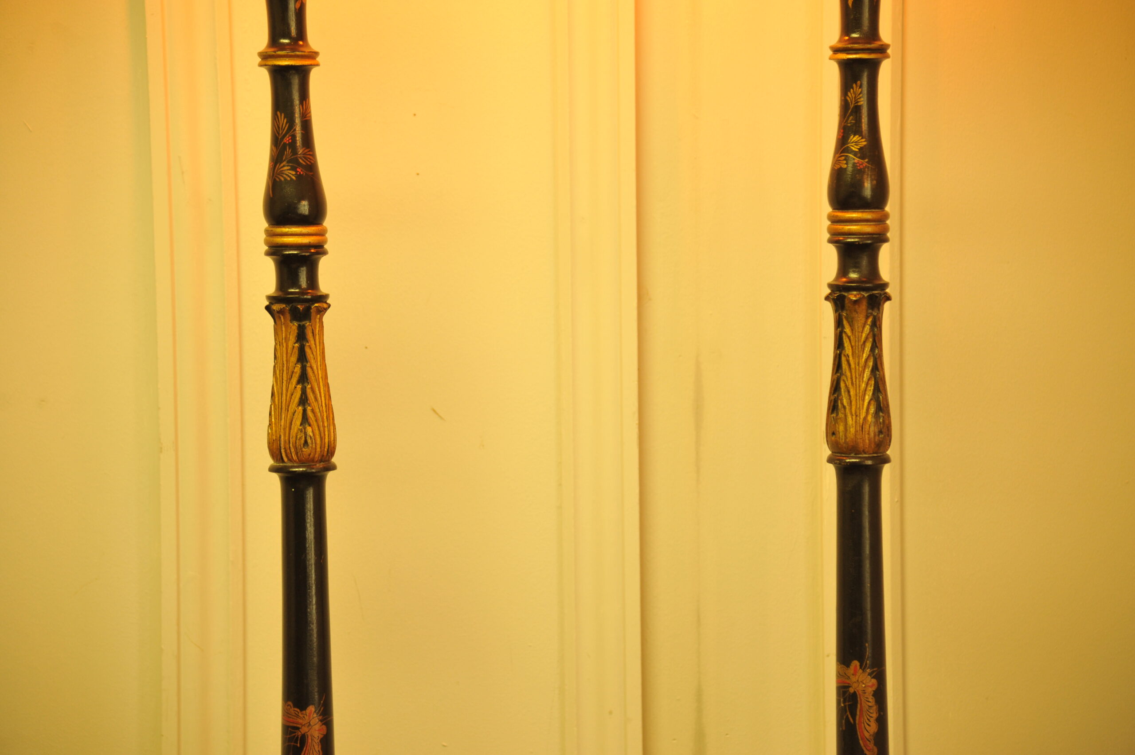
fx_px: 3529
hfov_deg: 18.3
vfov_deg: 12.2
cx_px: 568
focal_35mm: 112
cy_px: 378
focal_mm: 112
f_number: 4
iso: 1250
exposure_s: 1/60
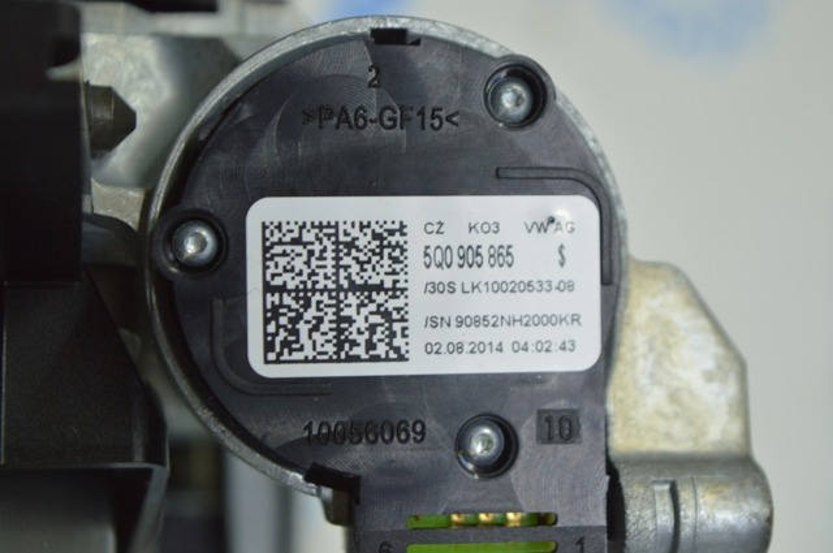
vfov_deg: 16.5
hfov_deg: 24.6
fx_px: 1907
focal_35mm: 82
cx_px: 416
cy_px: 276
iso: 400
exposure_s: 1/40
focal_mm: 55
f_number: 5.6
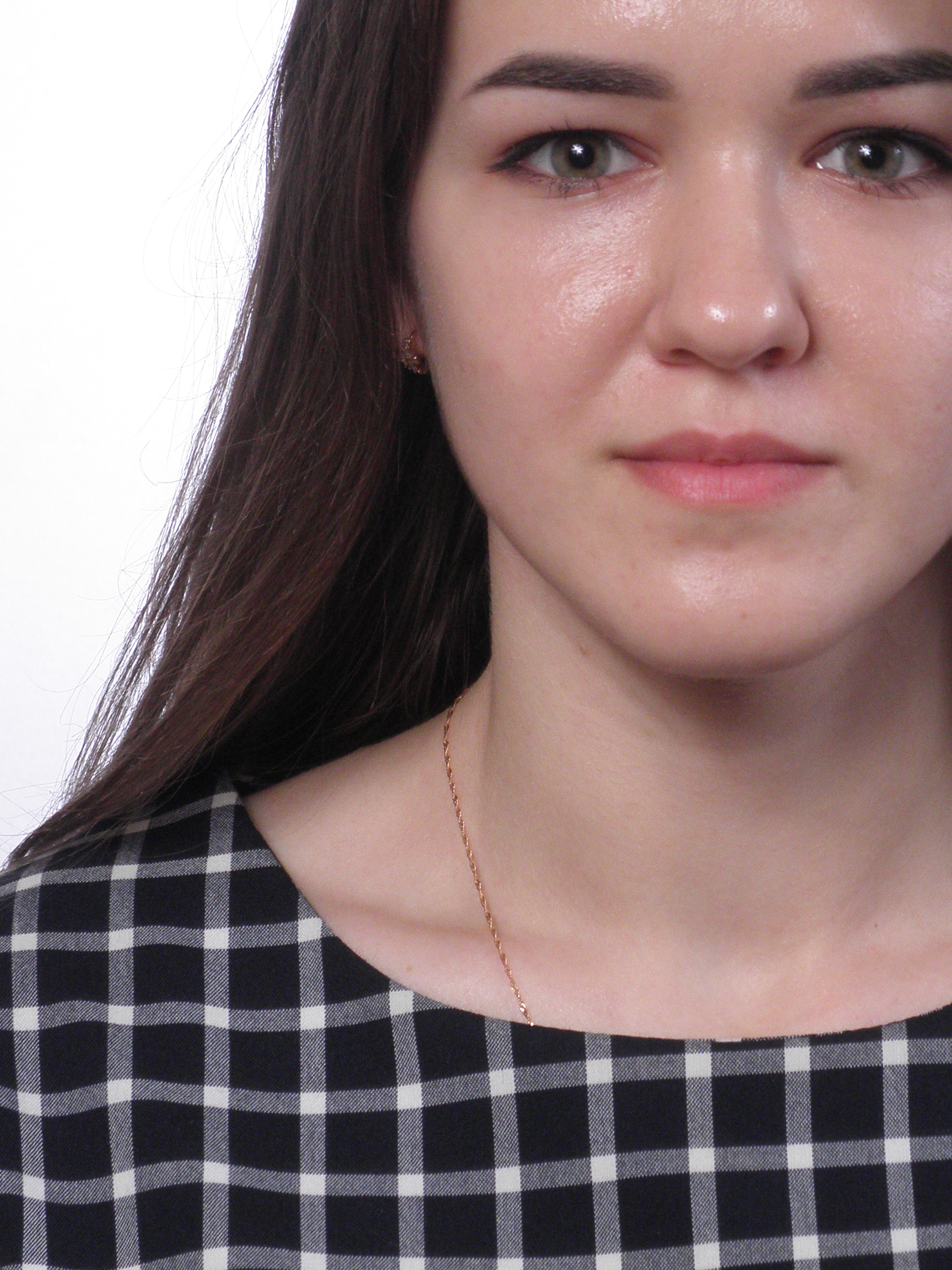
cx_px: 667
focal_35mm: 194
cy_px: 420
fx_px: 7115
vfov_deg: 10.2
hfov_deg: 7.6
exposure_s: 1/100
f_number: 4.3
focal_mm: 19.73
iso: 100
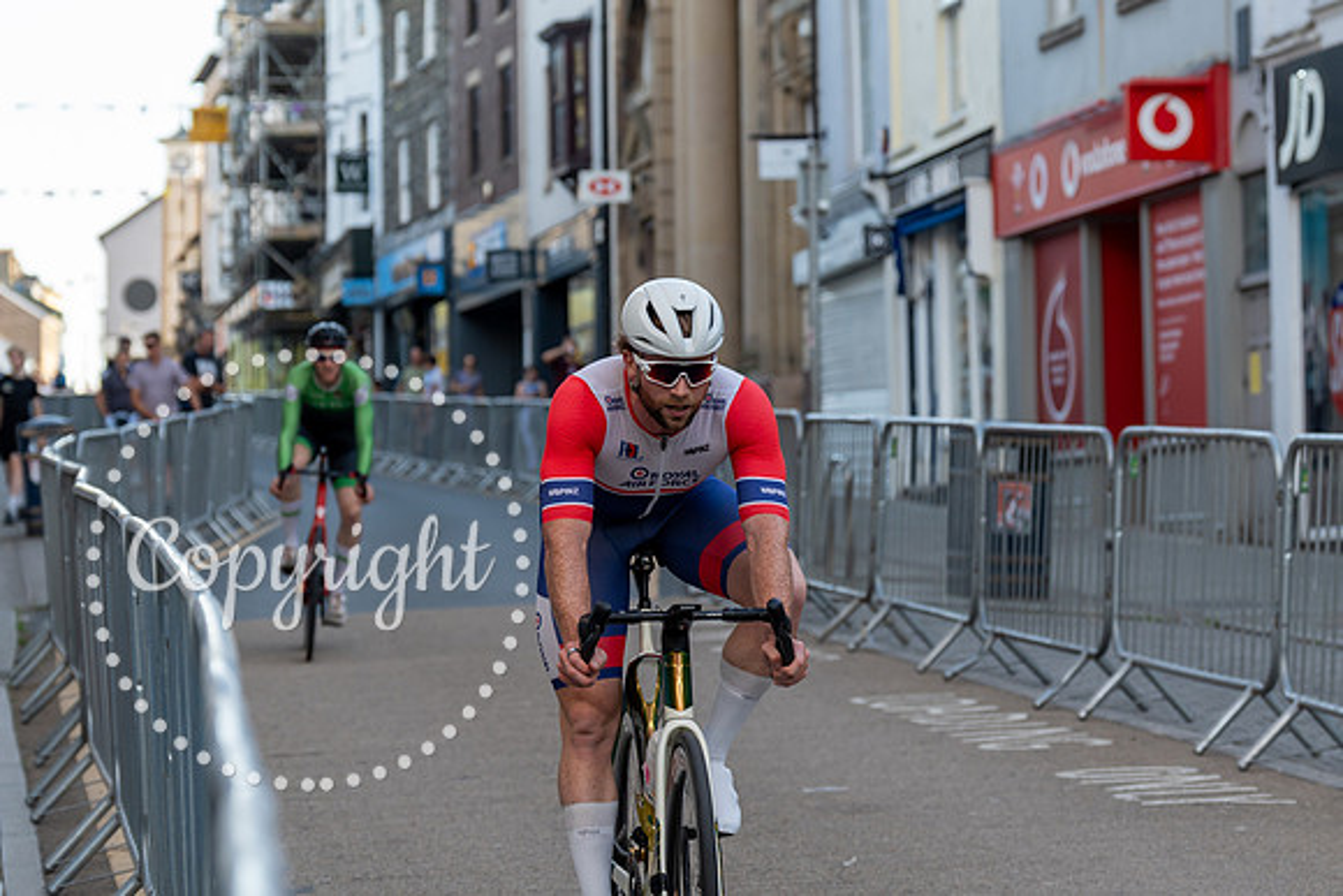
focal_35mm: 120
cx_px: 672
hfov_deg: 17.0
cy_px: 305
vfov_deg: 11.4
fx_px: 4481
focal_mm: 91
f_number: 4
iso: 400
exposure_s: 1/640
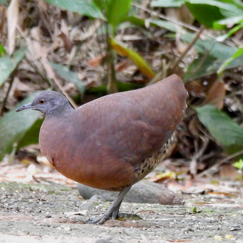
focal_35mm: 409
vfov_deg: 4.3
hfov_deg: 4.3
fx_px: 3248
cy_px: 119
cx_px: 101
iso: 800
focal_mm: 53.5
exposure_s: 1/1.25
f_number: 5
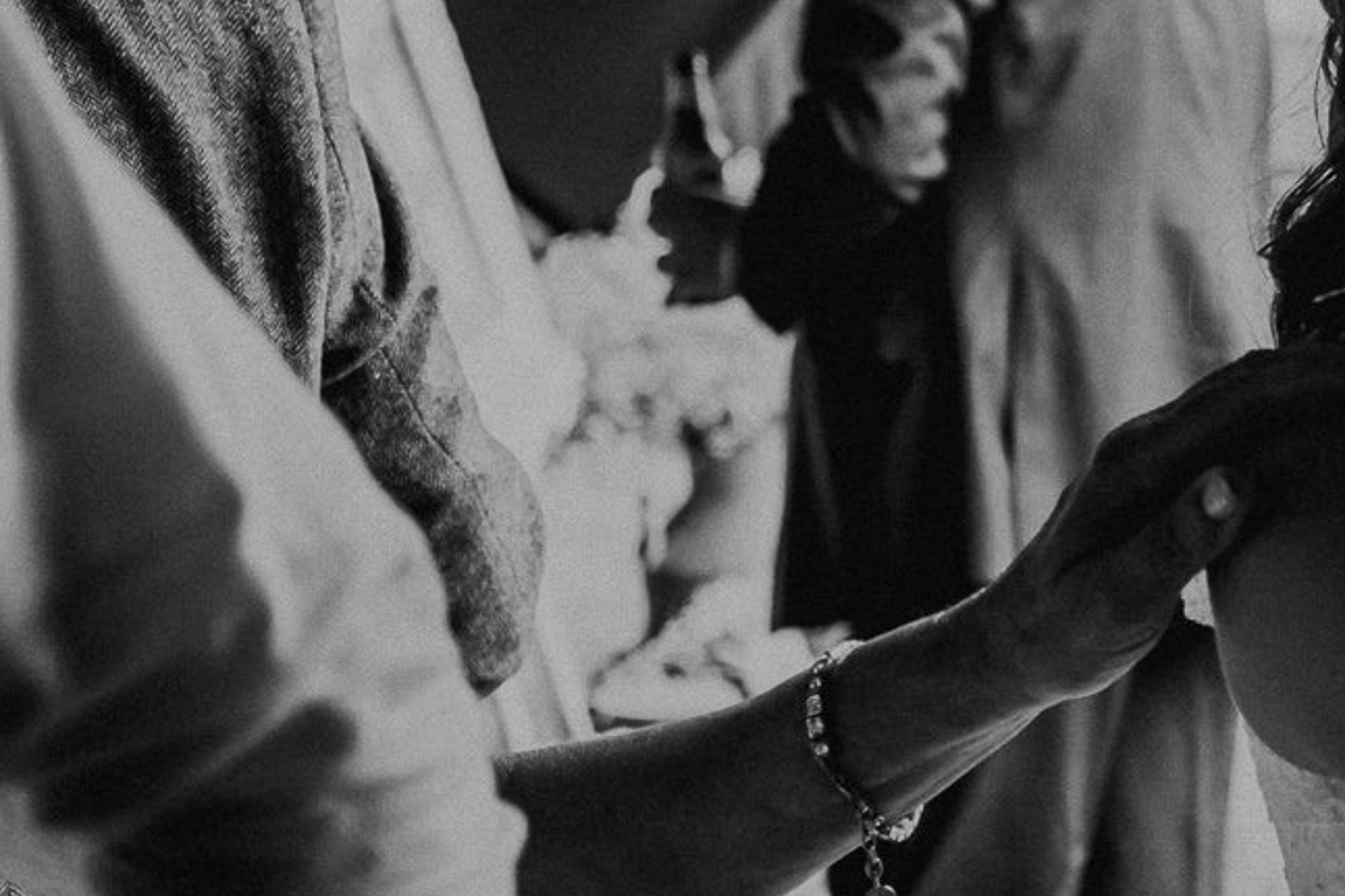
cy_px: 415
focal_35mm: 76
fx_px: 2839
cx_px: 1628
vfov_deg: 17.9
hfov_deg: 24.1
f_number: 1.4
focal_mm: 16
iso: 200
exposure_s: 1/640
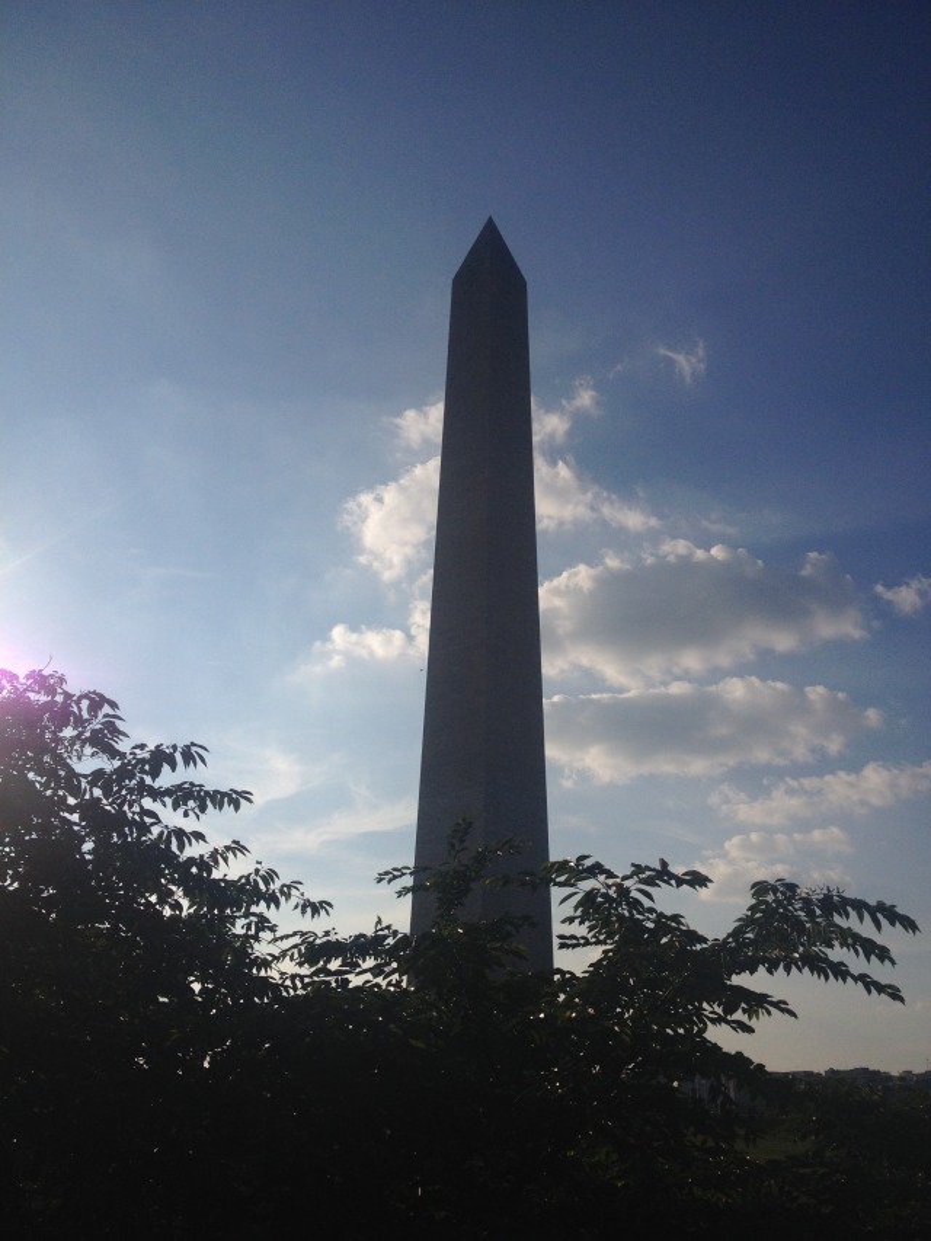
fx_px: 1255
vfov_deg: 52.6
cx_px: 466
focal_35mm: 35
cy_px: 620
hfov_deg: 40.7
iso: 50
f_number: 2.4
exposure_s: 1/7937
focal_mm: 4.28
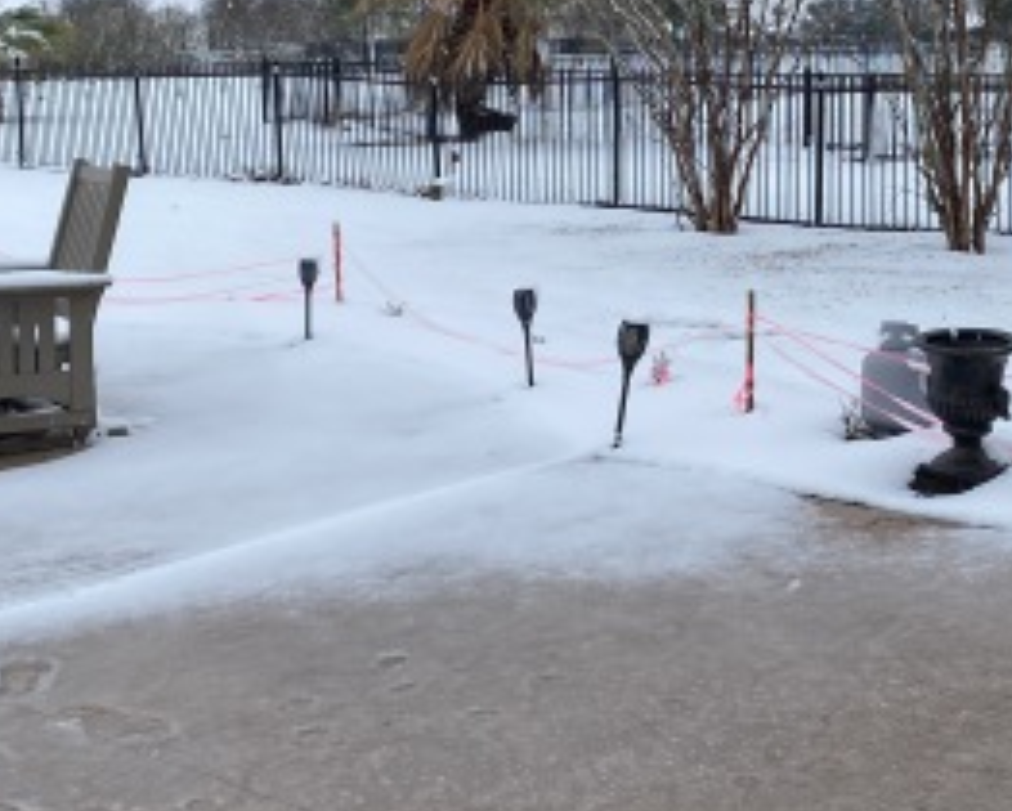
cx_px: 846
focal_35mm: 62
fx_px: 1858
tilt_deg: -4.6
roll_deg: -0.6
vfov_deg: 24.4
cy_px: 209
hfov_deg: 29.6
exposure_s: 1/1346
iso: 32
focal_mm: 4.25
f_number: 1.8
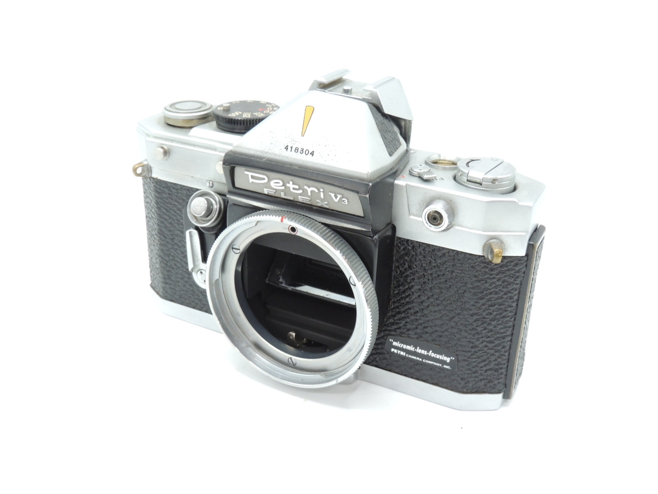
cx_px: 329
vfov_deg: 36.0
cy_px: 247
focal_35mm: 40
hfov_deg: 46.8
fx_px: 760
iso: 400
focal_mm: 7.1
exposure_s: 1/25
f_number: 4.2
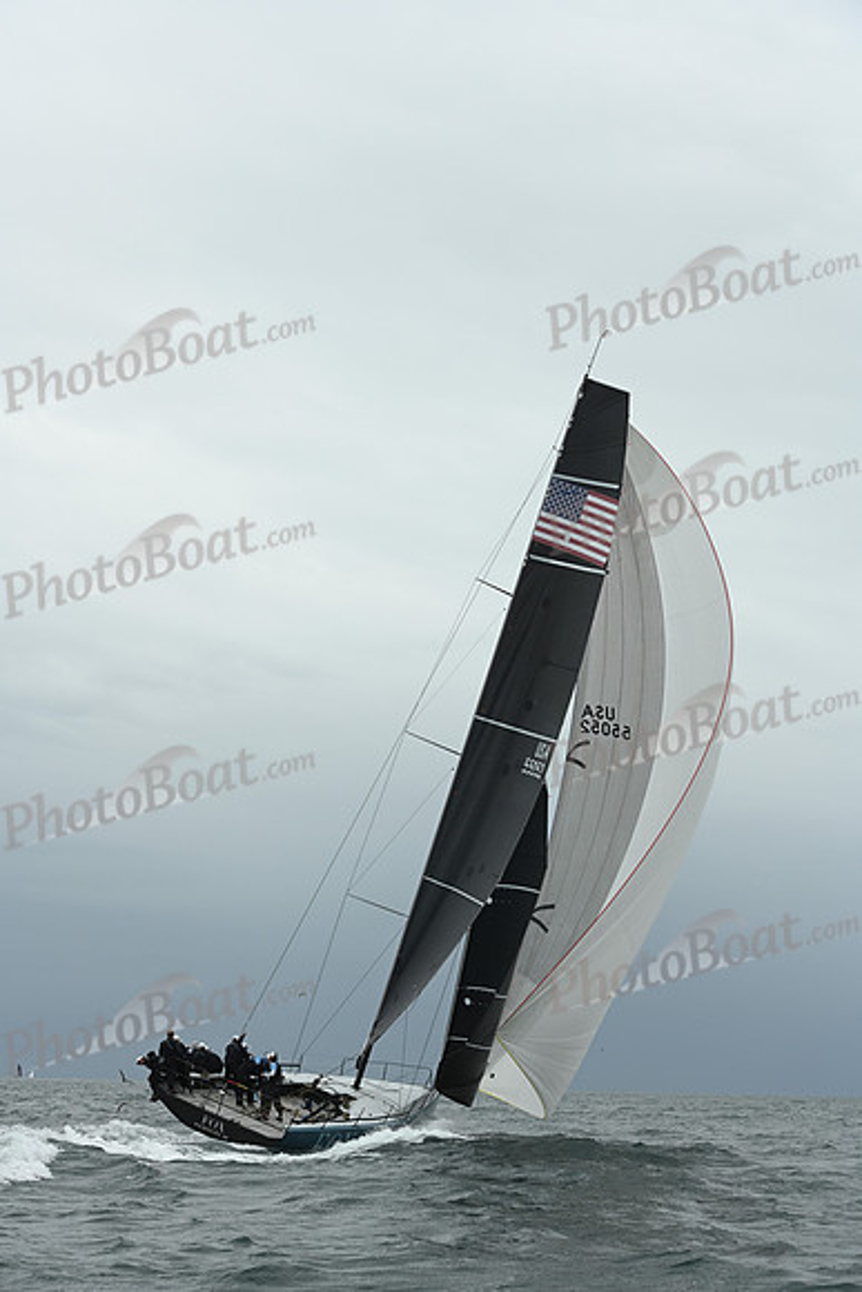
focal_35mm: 70
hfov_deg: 19.5
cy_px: 646
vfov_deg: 28.8
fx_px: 2512
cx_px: 431
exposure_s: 1/800
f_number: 8
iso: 400
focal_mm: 70
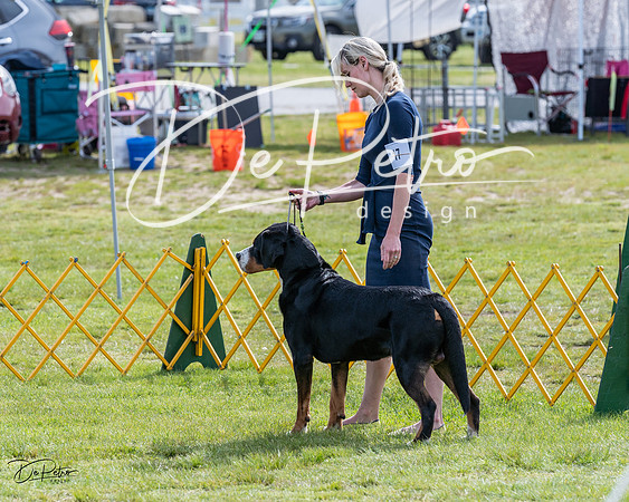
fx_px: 4543
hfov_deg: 7.9
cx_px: 266
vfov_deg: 6.3
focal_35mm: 244
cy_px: 219
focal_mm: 192
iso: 400
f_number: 5.6
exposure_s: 1/1250
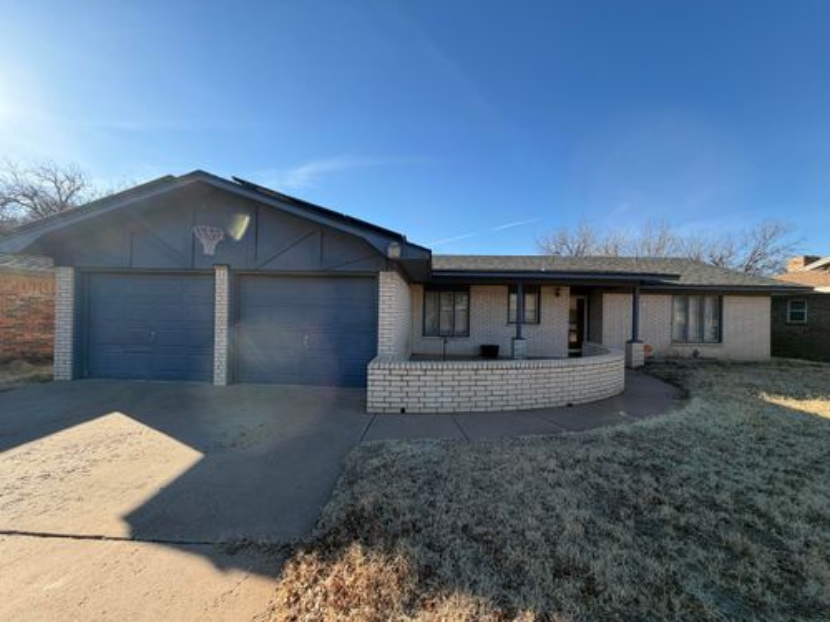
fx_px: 336
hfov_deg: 102.1
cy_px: 311
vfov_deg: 85.7
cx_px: 415
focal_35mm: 14
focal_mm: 2.22
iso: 32
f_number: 2.2
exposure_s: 1/770
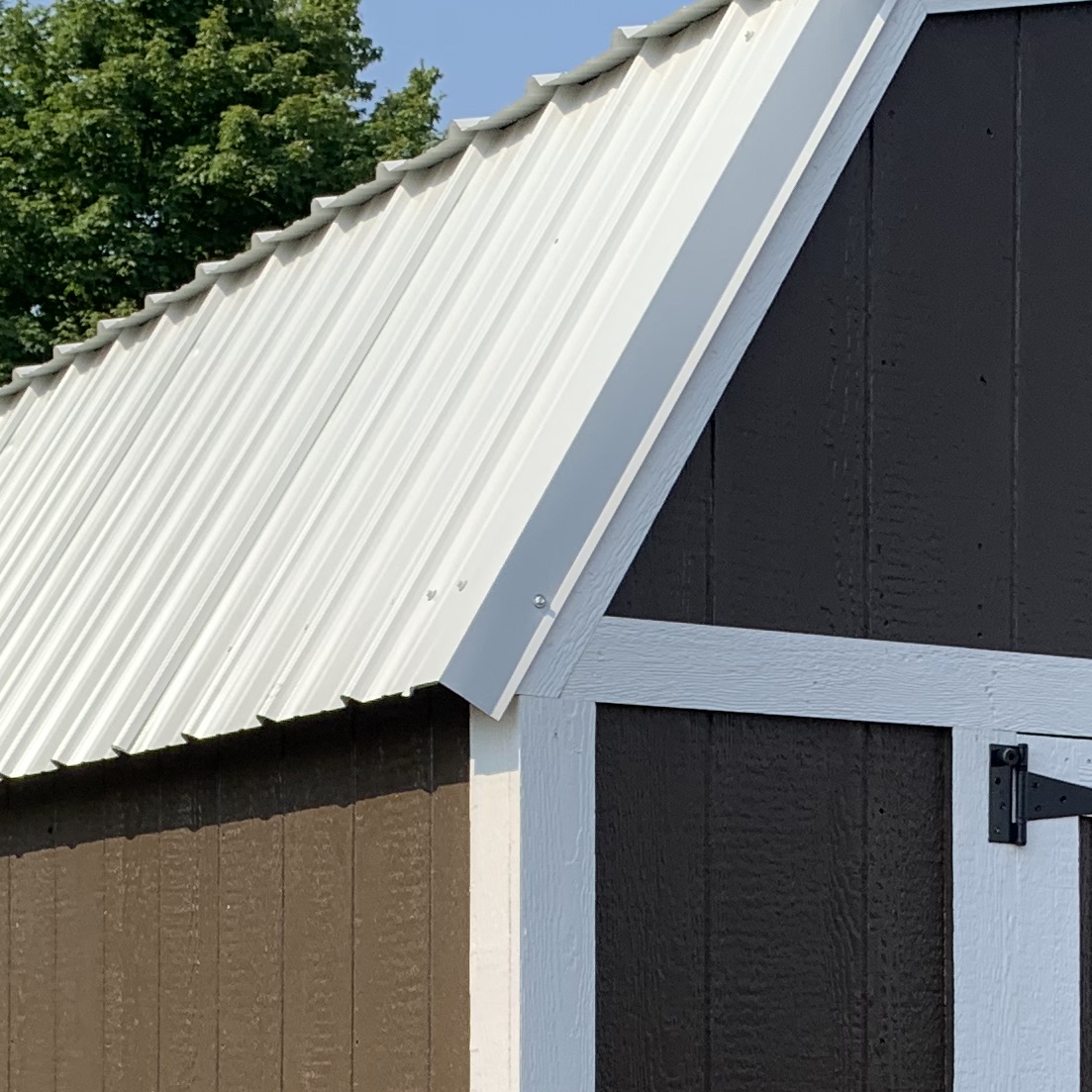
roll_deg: -1.5
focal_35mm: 84
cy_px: 1094
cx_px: 903
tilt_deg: +0.7
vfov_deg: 20.0
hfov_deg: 20.4
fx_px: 2998
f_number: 1.8
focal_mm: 4.25
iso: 25
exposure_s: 1/1536
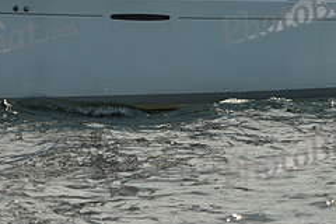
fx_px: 2258
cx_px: 150
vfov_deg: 5.7
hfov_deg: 8.5
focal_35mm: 242
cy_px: -44
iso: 320
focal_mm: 100
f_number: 9
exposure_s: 1/1250
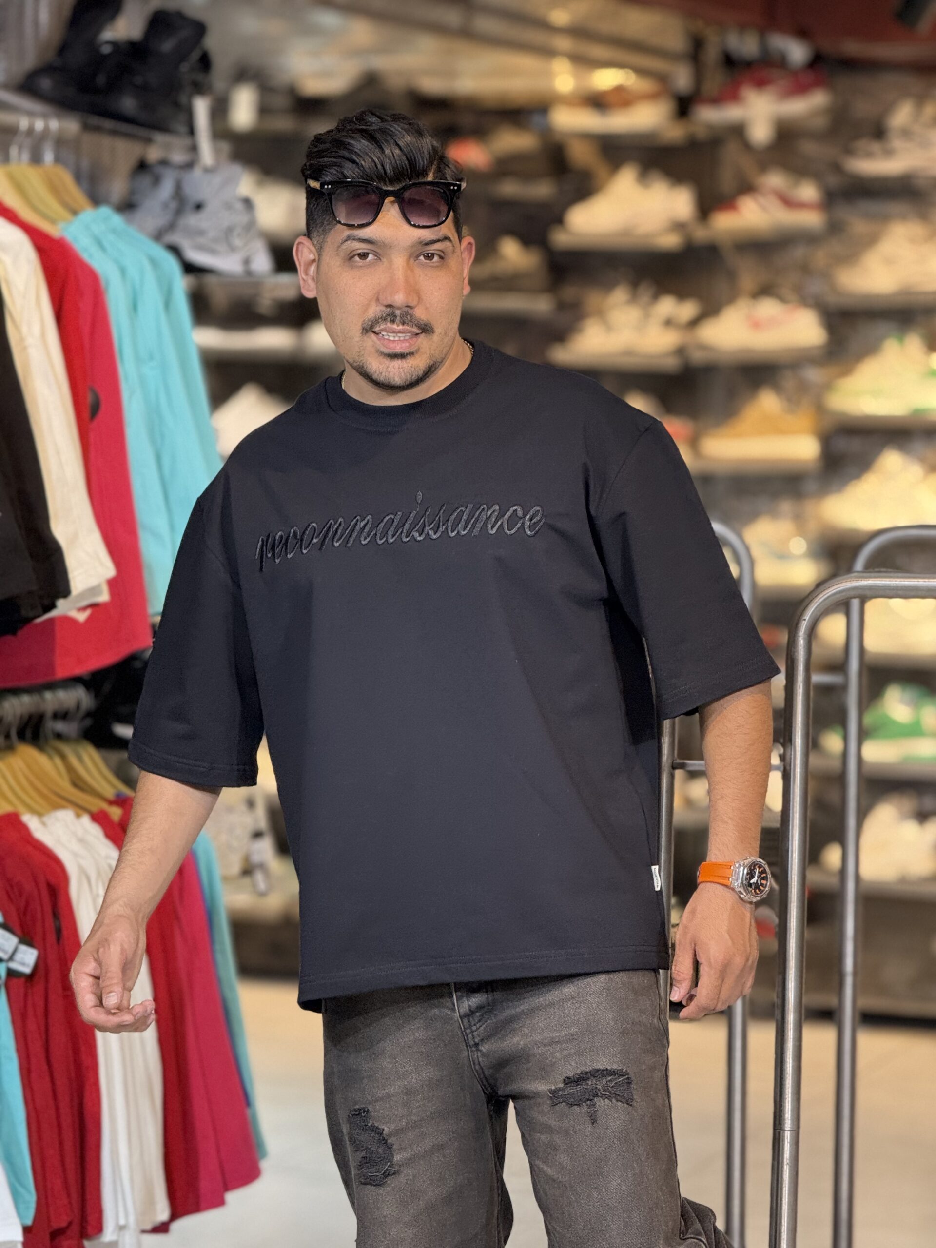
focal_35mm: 120
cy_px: 624
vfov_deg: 16.4
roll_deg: -1.7
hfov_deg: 12.3
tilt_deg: -3.2
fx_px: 4326
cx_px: 468
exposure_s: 1/100
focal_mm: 15.66
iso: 400
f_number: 2.8
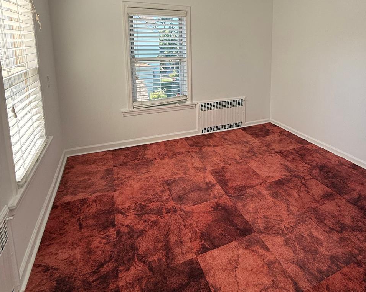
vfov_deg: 60.2
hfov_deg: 74.2
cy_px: 78
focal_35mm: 22
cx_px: 220
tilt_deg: -7.9
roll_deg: +0.6
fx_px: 238
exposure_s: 1/166
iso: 50
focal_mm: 2.22
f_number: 2.2
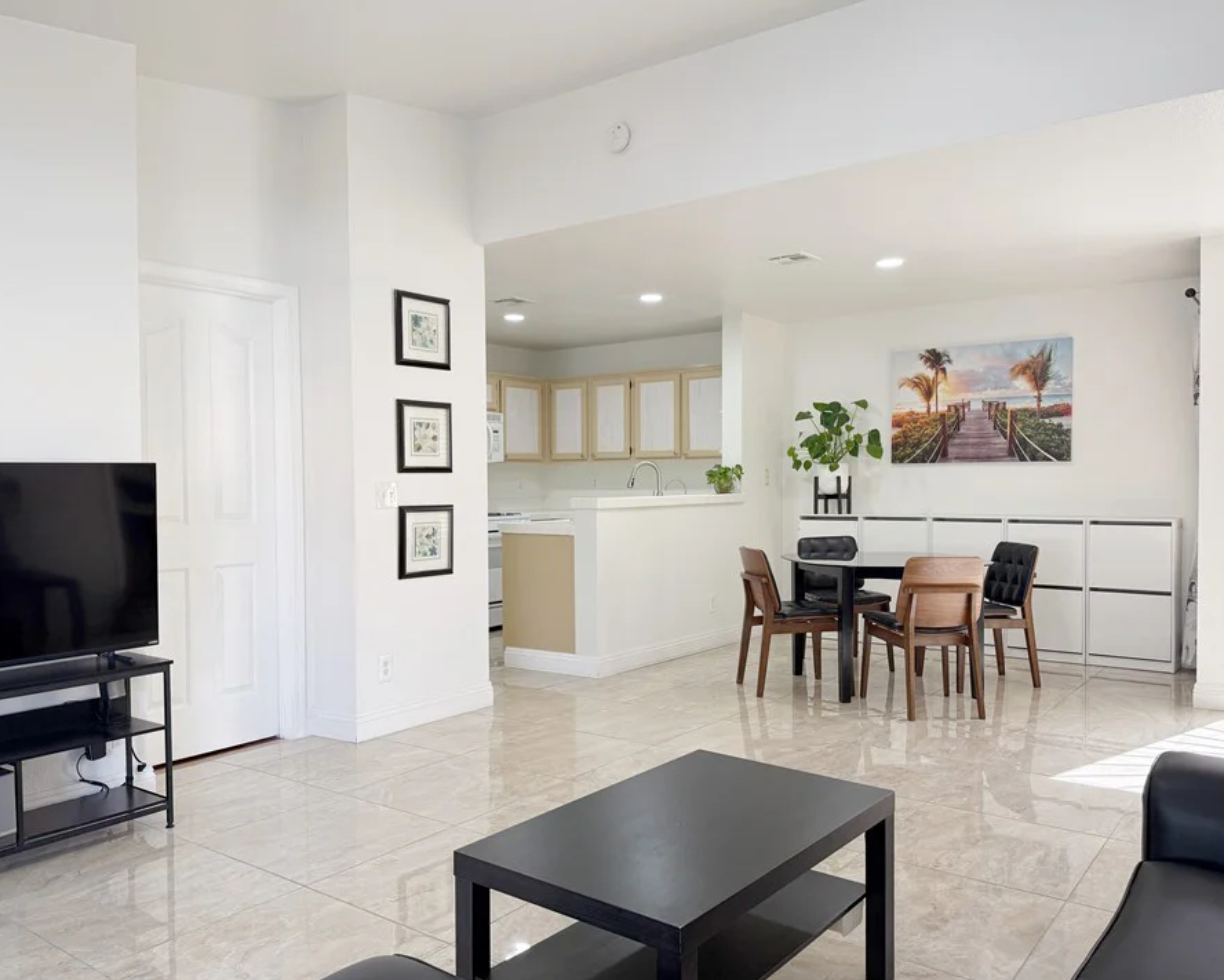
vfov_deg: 53.2
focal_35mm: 27
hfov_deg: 64.0
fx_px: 978
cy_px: 496
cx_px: 620
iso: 125
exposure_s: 1/156
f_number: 1.78
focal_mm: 6.76
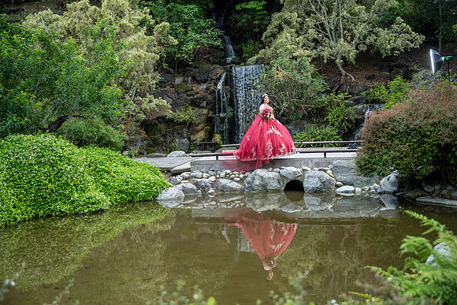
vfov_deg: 32.6
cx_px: 228
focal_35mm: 41
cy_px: 152
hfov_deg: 47.4
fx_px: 521
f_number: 2.8
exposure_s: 1/200
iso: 320
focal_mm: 41
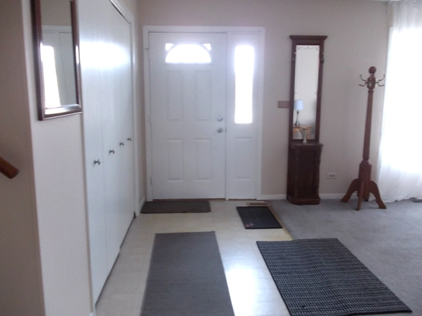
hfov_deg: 61.7
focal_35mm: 29
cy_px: 153
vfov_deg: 48.2
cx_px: 213
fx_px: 353
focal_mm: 4
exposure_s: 1/25
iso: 200
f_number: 2.7
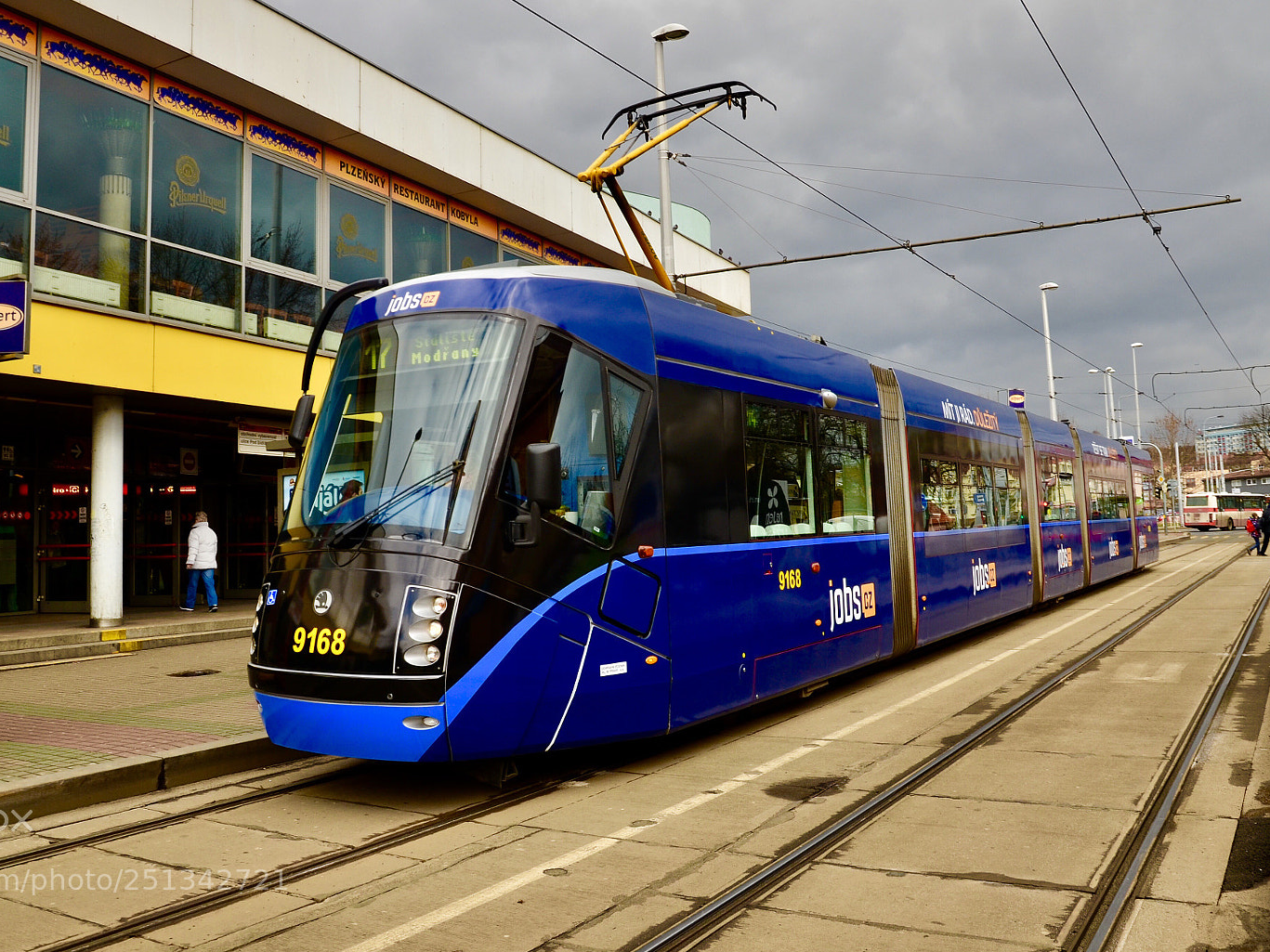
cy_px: 458
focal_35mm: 27
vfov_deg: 51.3
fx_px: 990
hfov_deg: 65.0
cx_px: 545
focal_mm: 16
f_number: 6.3
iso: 160
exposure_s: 1/320
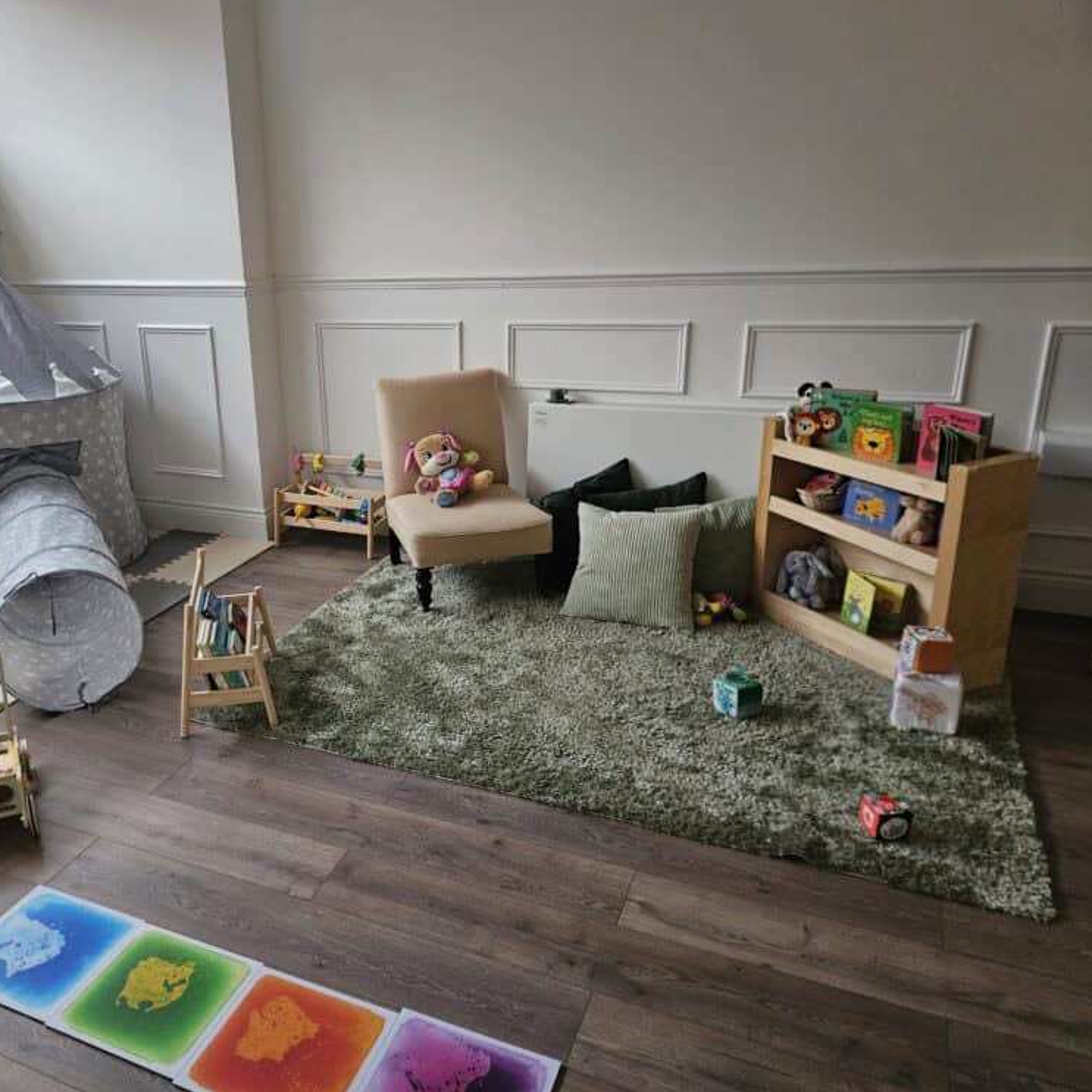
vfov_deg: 57.3
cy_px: 531
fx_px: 999
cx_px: 347
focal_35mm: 28
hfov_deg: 55.9
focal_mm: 5.4
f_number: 1.8
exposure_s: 1/50
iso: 640
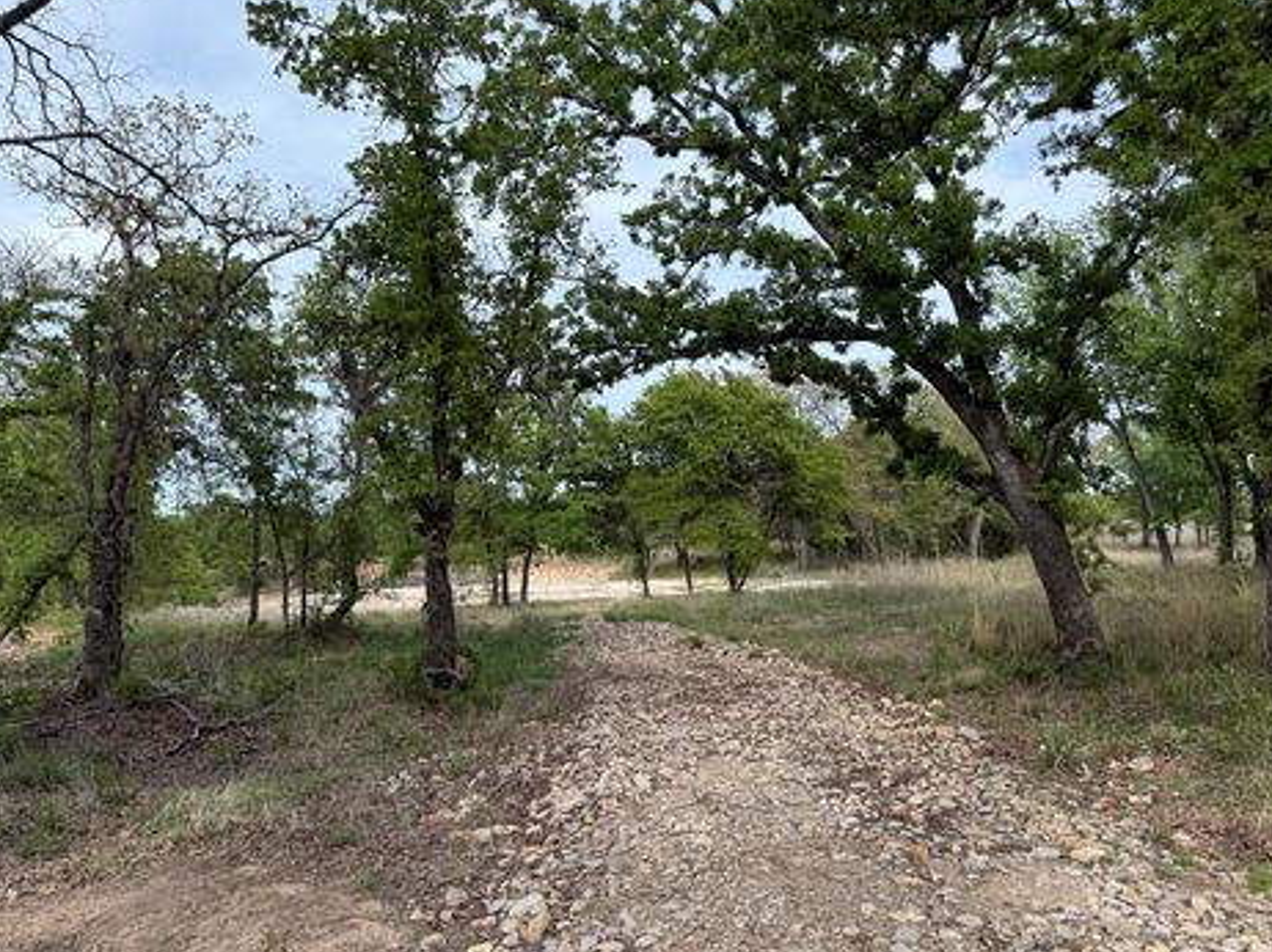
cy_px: 477
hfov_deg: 67.3
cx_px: 595
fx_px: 955
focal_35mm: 26
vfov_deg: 53.0
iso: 100
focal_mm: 6.76
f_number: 1.78
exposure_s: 1/2000
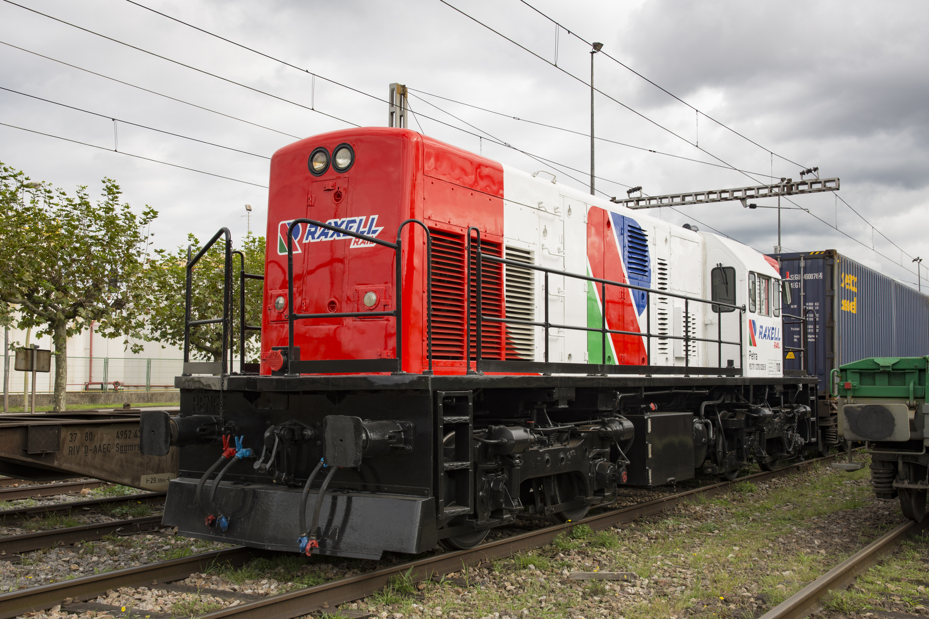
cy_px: 310
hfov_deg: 51.3
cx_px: 464
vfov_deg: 35.5
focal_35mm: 38
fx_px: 968
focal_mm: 25
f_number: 6.3
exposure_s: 1/100
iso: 100
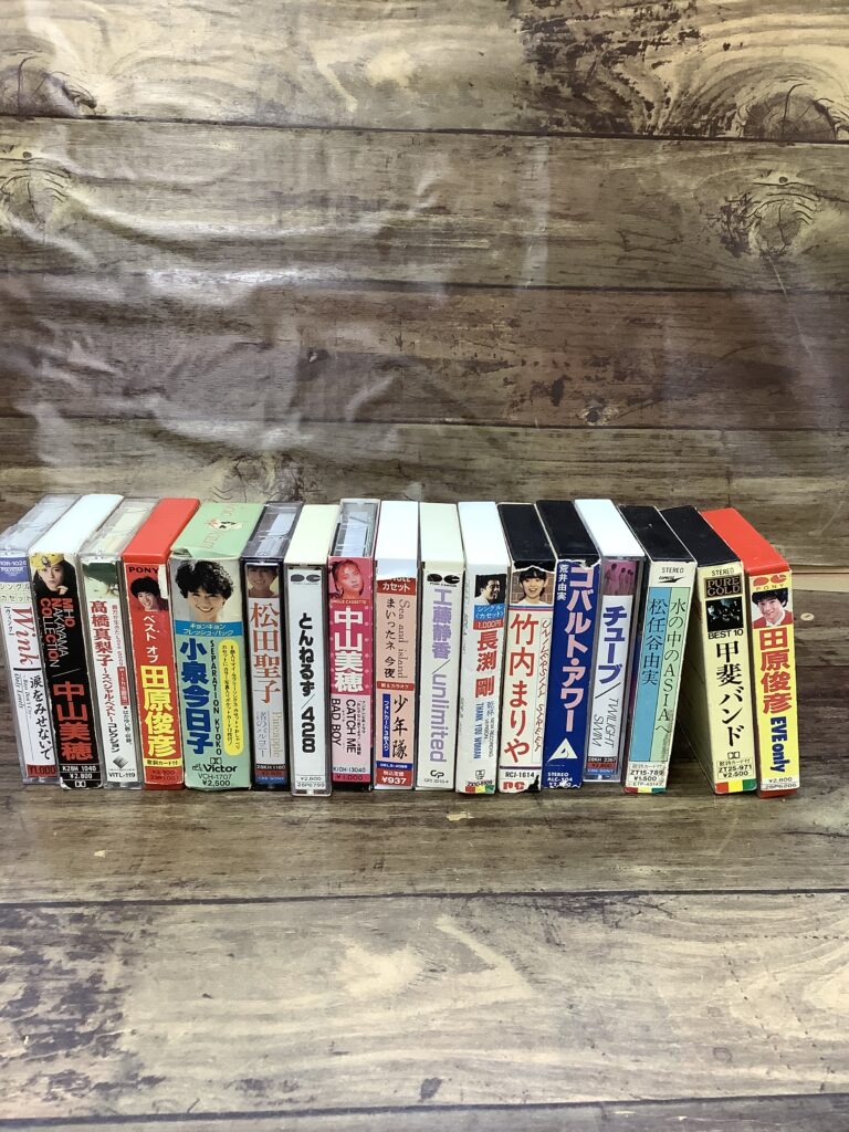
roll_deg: -1.7
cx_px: 424
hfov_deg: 45.4
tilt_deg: -21.2
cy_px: 566
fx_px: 1014
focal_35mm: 31
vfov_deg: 58.4
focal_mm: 3.3
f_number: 2.4
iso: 100
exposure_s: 1/60
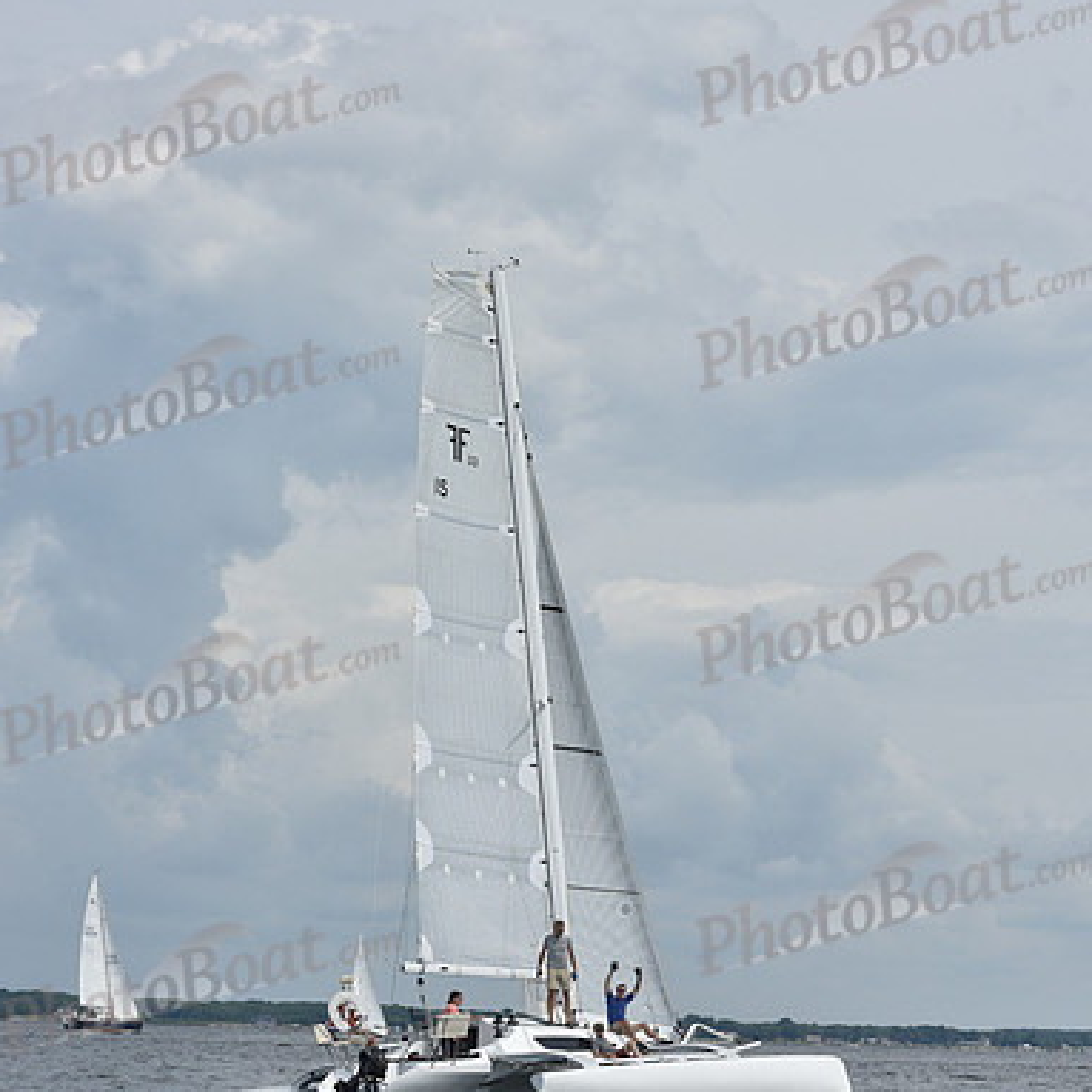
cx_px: 549
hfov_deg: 19.3
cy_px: 505
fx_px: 3212
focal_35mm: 90
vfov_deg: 19.3
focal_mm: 70
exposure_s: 1/1250
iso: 320
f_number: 10
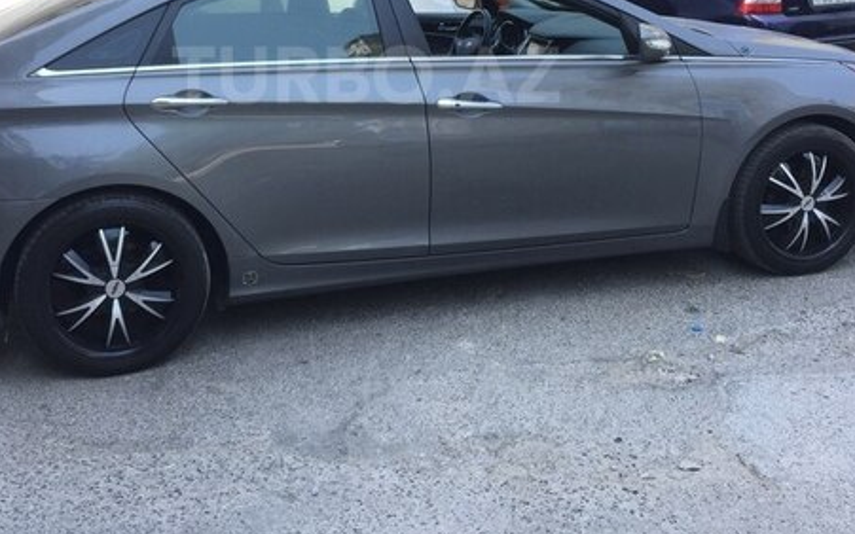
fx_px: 1049
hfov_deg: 44.2
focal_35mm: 45
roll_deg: +0.3
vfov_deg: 27.8
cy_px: 75
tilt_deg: -9.5
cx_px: 366
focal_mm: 4.15
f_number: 2.2
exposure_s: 1/412
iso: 32
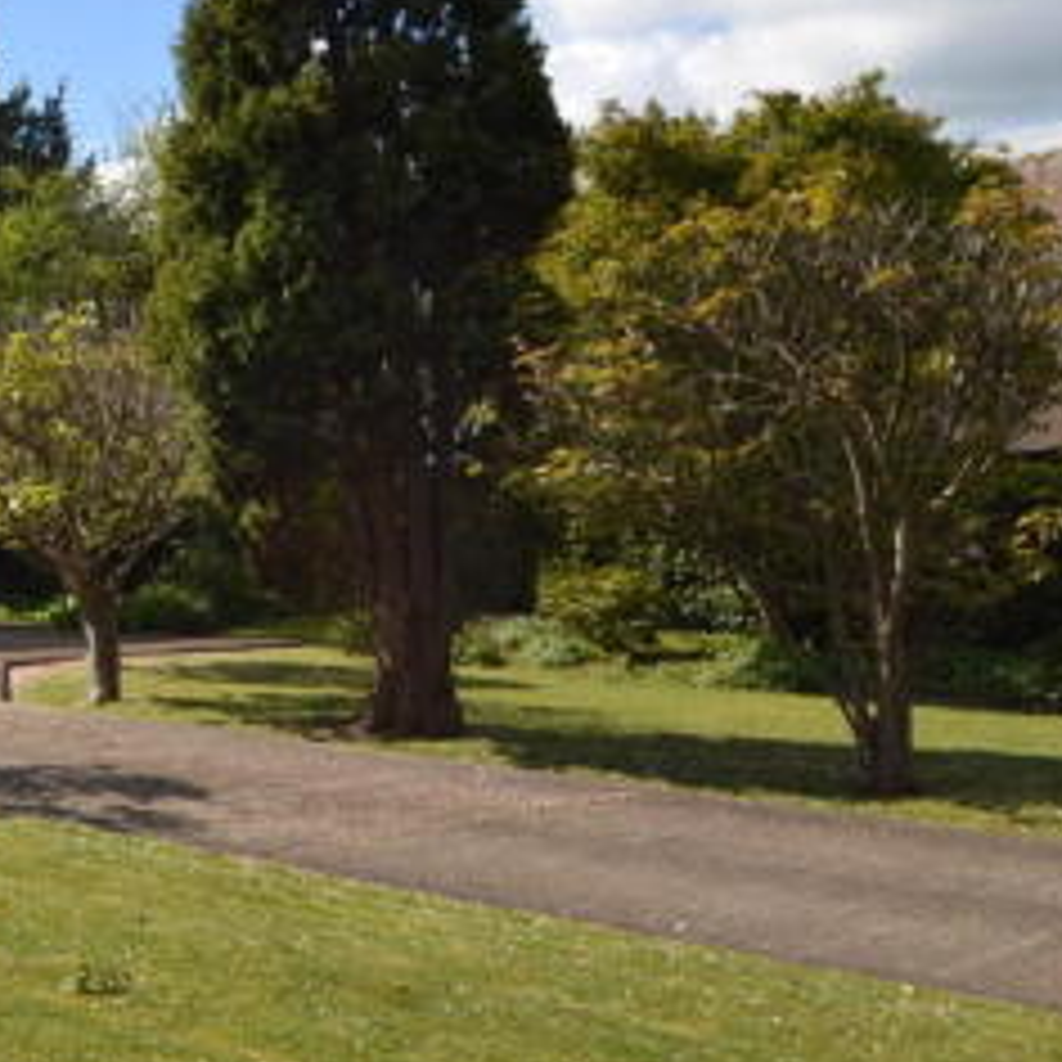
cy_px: 452
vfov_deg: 32.0
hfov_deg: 26.3
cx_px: -385
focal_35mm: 53
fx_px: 1846
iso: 100
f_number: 10
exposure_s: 1/200
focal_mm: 15
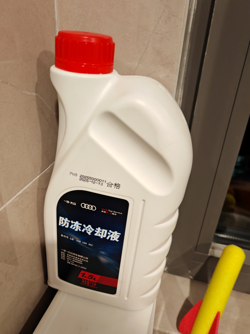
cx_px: 125
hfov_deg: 51.4
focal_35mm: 27
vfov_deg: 65.3
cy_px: 167
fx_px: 260
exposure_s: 1/33
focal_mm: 5.52
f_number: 1.95
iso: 1000
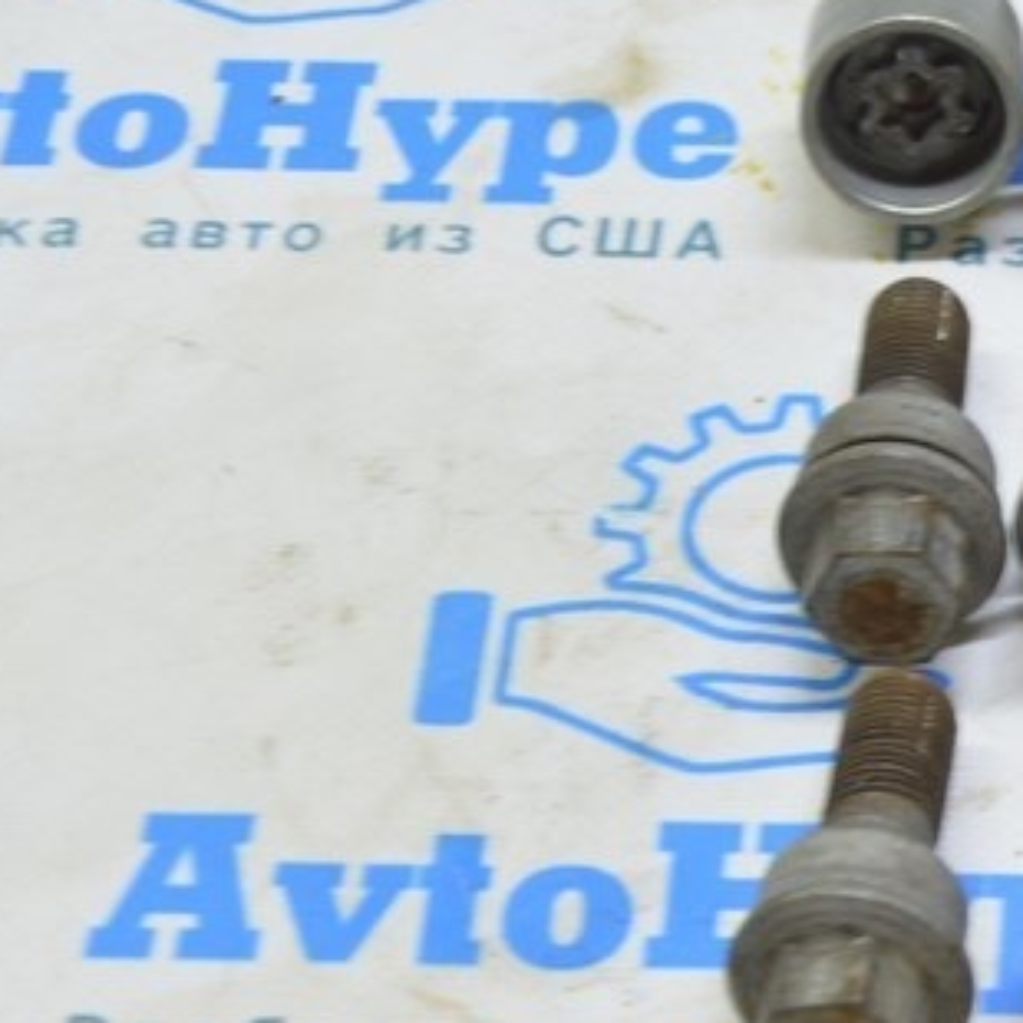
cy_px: 761
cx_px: 1297
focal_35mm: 143
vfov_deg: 12.2
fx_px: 4781
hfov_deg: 11.9
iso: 400
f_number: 5.6
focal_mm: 34
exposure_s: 1/20
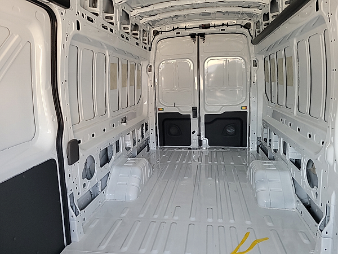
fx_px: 254
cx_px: 169
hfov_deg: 67.3
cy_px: 127
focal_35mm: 26
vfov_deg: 53.1
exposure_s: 1/59.2
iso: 166
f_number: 1.8
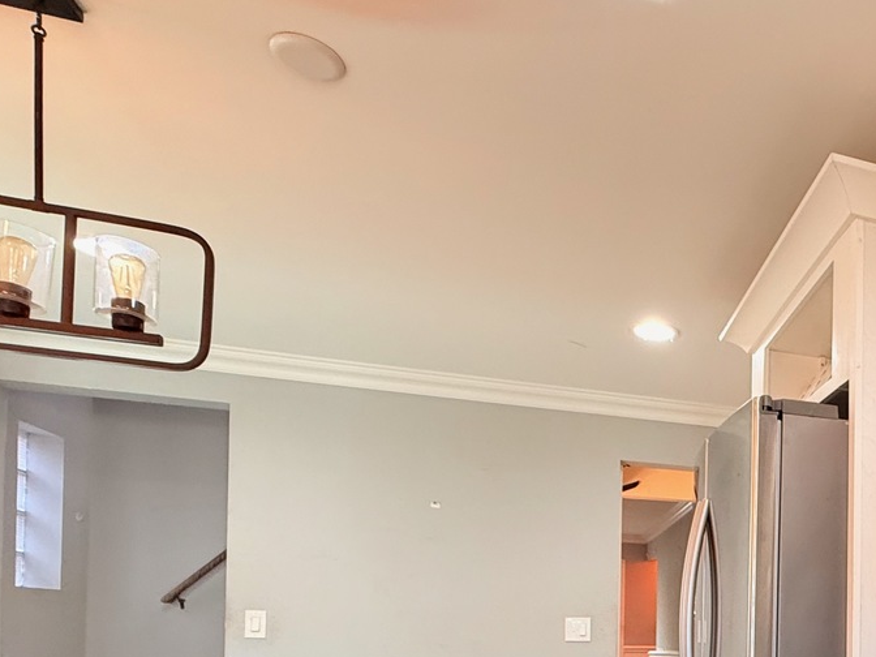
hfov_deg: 52.4
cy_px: 660
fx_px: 759
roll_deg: -0.5
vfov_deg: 40.8
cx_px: 796
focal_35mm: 30
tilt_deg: +0.0
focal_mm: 2.22
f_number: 2.2
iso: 250
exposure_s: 1/60
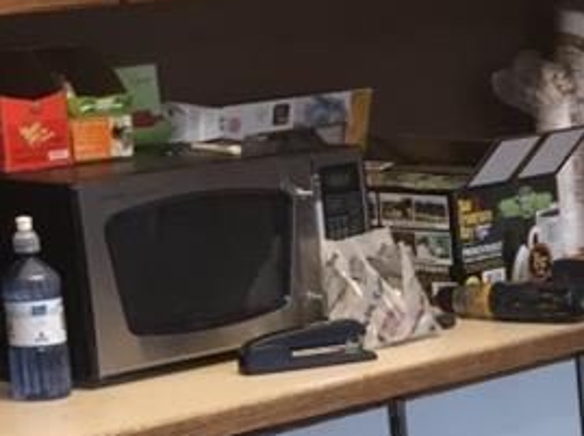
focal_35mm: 162
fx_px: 2729
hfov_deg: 10.7
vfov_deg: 9.1
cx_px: 1313
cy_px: 490
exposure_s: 1/30
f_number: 2.2
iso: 32
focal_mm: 4.15
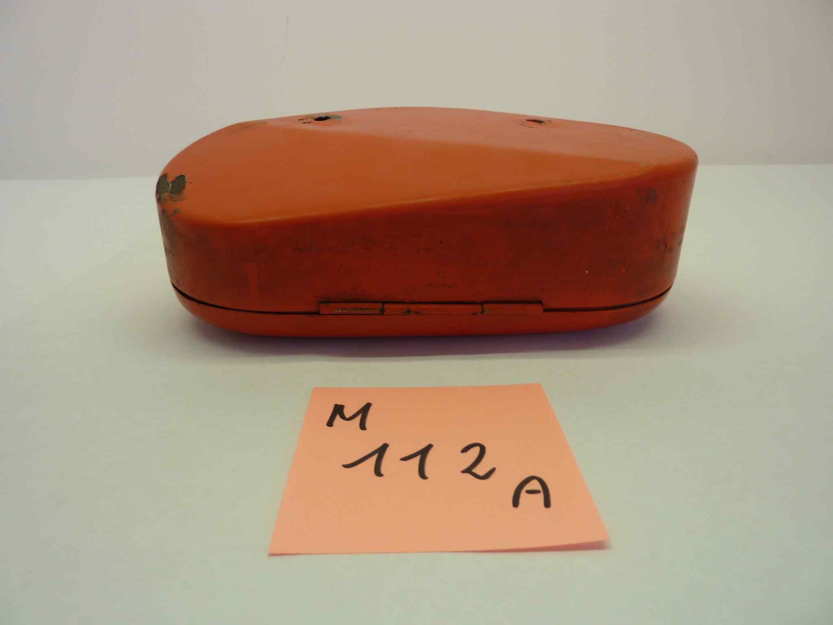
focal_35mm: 25
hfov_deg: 69.4
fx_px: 602
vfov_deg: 54.9
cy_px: 312
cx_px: 416
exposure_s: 1/50
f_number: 3.3
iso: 80
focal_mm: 4.1
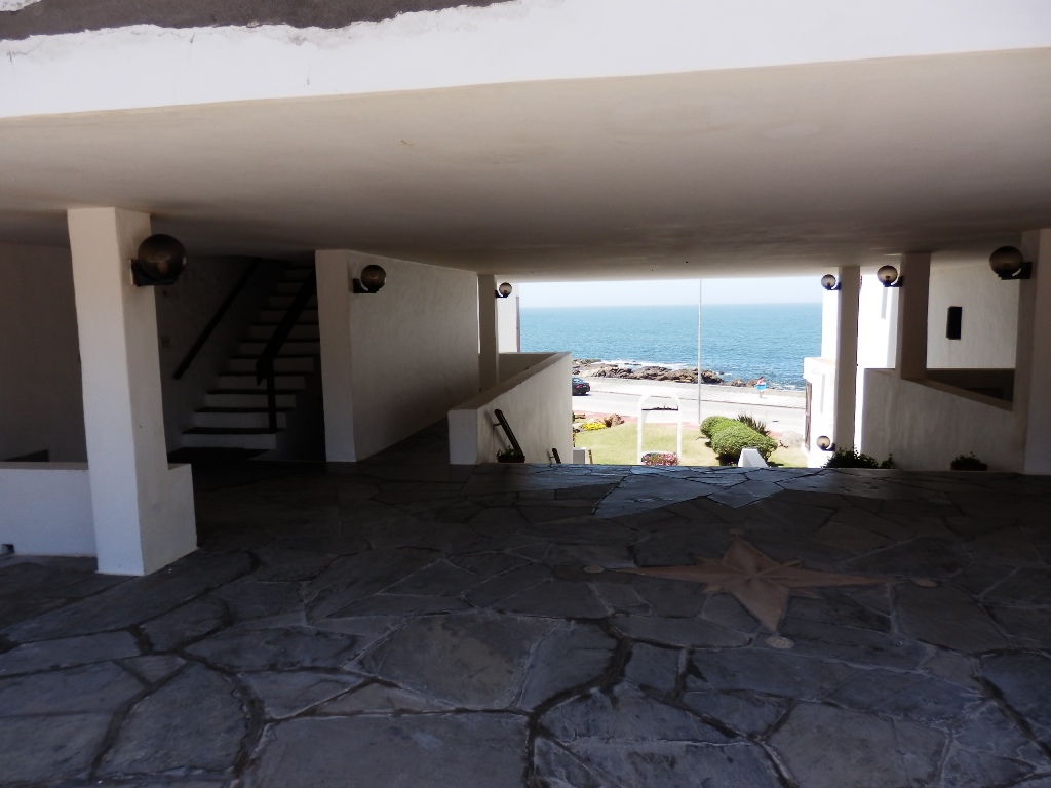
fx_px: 759
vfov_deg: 54.9
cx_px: 526
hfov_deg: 69.4
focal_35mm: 25
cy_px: 394
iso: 80
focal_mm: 4.5
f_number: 3
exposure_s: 1/500
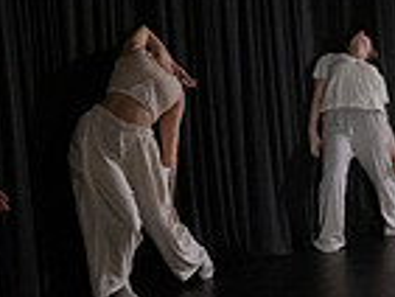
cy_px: 144
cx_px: 387
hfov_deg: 17.3
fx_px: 1268
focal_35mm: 111
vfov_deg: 13.4
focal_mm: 28
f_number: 4.5
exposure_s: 1/500
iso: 6400
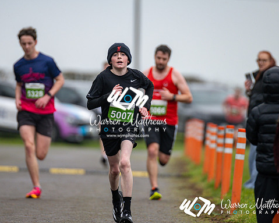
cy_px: 111
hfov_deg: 3.8
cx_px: 128
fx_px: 4219
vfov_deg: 3.0
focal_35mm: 511
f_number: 2.8
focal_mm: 300
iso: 280
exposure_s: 1/1600
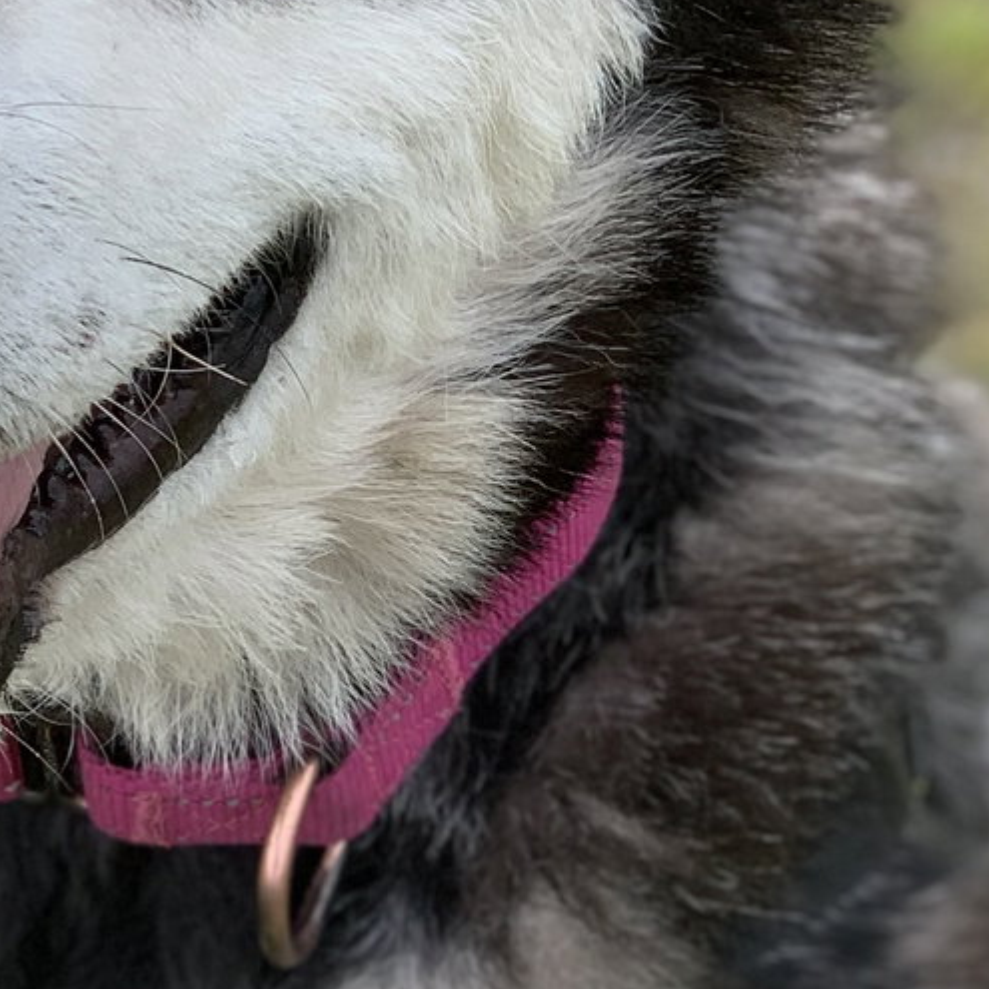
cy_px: 459
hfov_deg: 8.8
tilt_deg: -39.2
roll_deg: -1.2
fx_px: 6400
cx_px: 52
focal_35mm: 198
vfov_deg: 8.8
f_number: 2.4
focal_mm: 6
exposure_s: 1/393
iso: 16
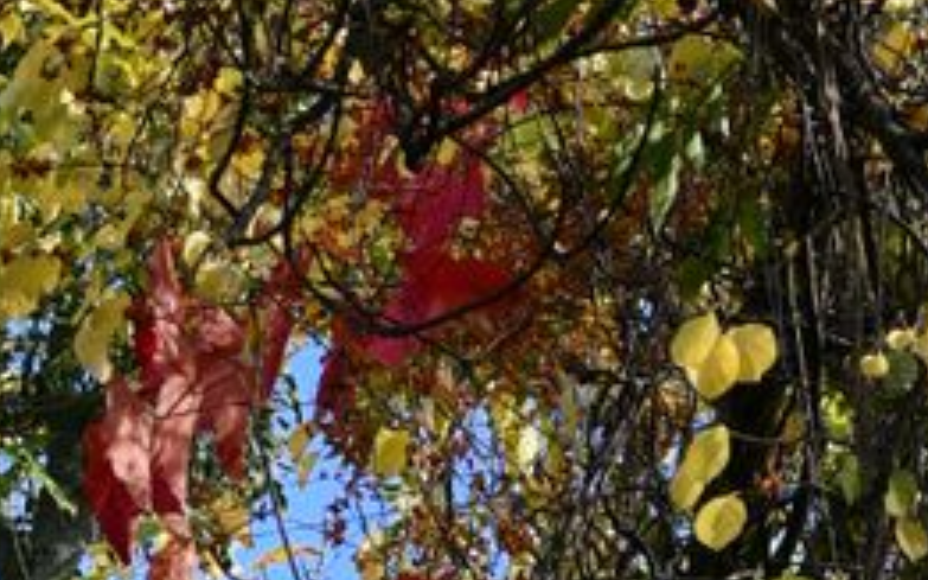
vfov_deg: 3.2
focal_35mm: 408
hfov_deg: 5.1
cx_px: -441
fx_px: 10317
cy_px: 619
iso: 100
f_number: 5
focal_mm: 58
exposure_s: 1/250
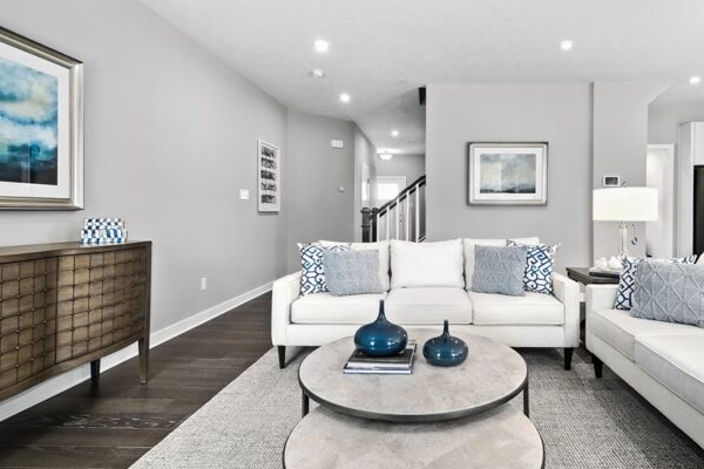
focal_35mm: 20
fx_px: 391
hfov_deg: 83.2
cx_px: 414
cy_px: 217
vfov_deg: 61.9
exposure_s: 1/3
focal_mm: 10
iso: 400
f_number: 8
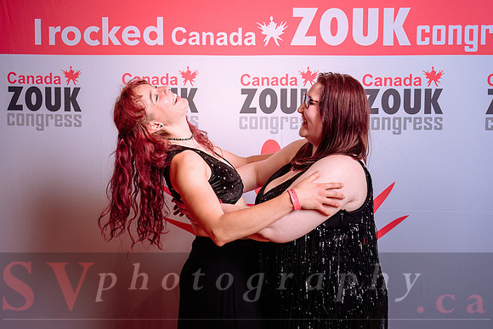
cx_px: 247
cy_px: 161
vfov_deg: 34.0
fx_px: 538
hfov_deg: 49.3
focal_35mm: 39
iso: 200
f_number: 4.5
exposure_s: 1/160
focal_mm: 38
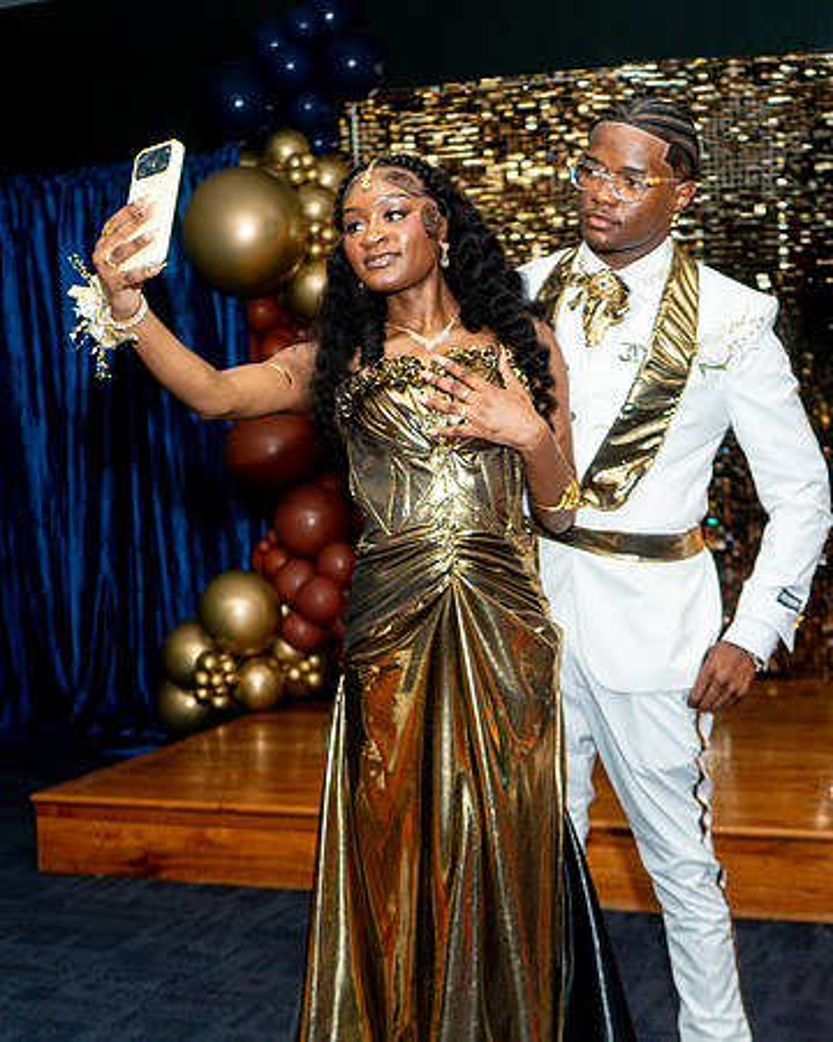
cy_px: 647
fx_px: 1585
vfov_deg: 36.2
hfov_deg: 29.4
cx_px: 453
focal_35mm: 51
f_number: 3.5
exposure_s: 1/125
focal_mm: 29
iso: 500
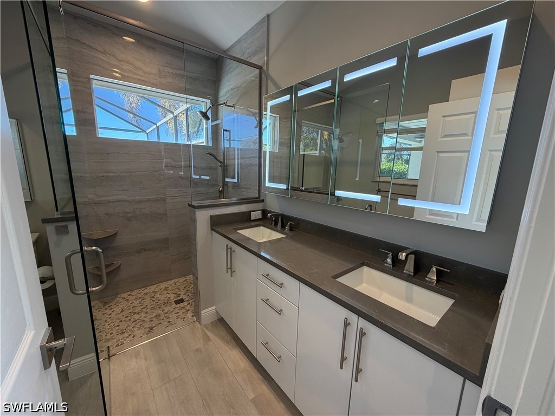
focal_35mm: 14
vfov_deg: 85.7
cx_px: 278
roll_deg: -0.8
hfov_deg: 102.1
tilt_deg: -10.9
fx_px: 224
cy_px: 208
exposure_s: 1/120
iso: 160
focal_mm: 2.22
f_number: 2.2
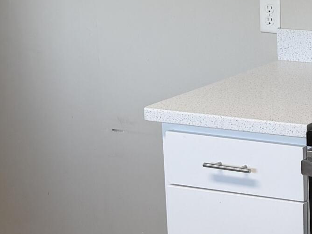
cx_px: 499
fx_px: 973
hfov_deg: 16.3
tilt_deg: -9.8
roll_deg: +1.0
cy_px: 18
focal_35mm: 108
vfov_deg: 13.6
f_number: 1.78
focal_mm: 6.76
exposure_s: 1/121
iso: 125
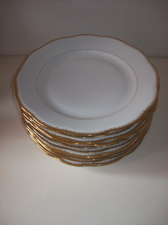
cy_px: 112
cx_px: 84
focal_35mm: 36
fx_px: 233
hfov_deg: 39.6
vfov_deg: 51.4
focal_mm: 6
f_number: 2.7
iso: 80
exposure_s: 1/64
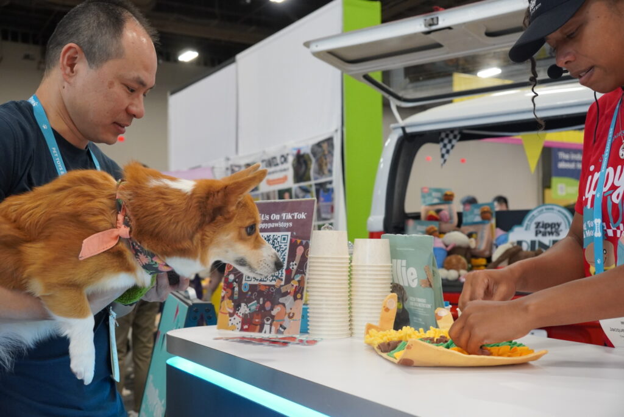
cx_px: 312
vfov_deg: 32.6
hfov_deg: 47.3
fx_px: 713
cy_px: 208
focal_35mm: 41
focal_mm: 27.4
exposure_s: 1/160
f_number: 4
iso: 2000
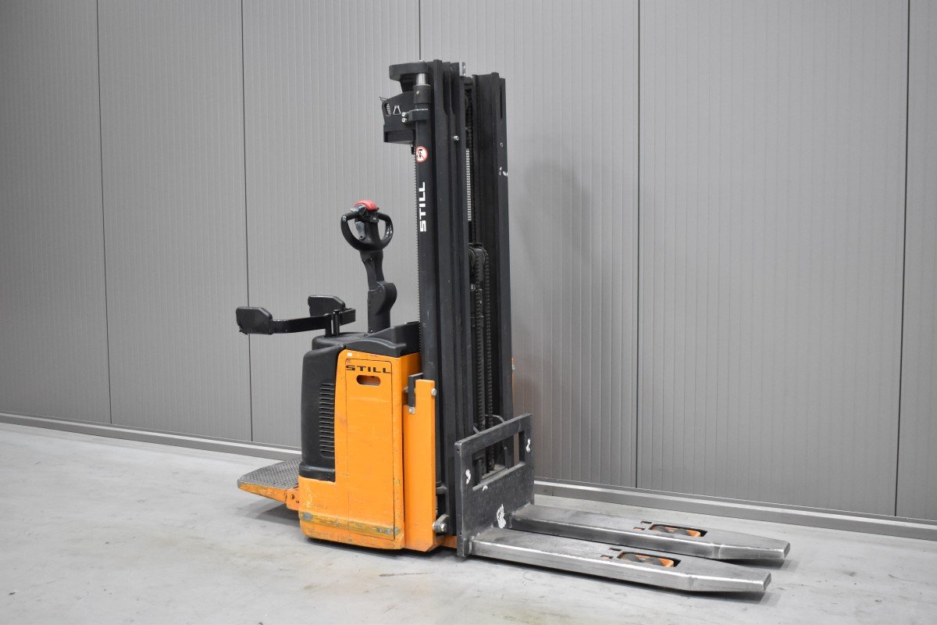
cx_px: 468
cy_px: 312
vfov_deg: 35.5
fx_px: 976
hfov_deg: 51.3
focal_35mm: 38
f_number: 4
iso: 1600
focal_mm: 25
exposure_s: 1/60
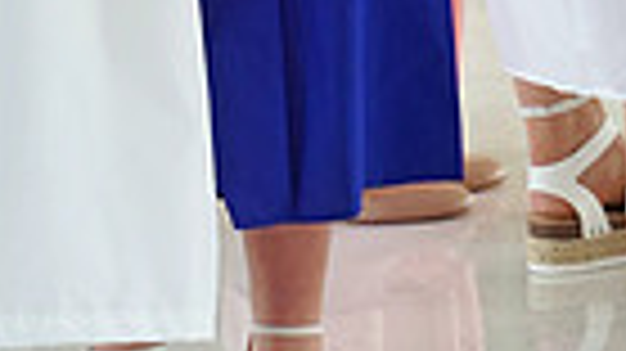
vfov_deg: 2.5
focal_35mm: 484
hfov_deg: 4.5
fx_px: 8024
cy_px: -616
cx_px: 14
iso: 1250
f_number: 7.1
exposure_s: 1/100
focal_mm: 95
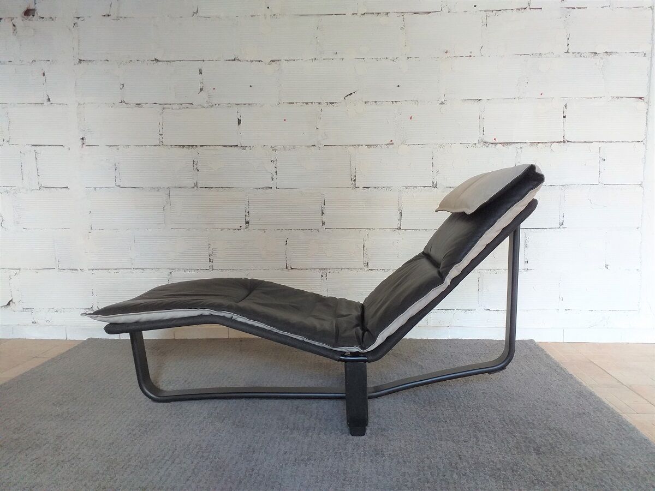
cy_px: 246
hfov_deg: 67.3
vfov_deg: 53.1
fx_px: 492
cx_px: 328
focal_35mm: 26
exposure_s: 1/50
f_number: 1.9
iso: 125
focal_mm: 3.6
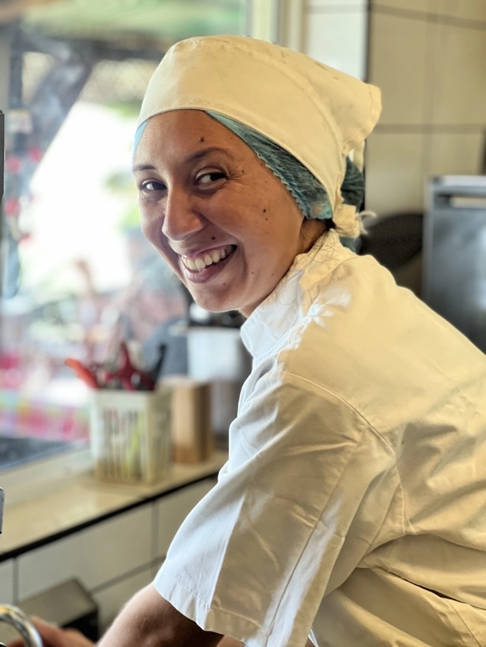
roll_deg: -1.2
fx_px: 1441
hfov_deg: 19.1
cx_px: 243
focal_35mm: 77
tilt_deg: -6.9
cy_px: 324
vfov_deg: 25.3
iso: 160
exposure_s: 1/40
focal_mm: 9
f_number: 2.8
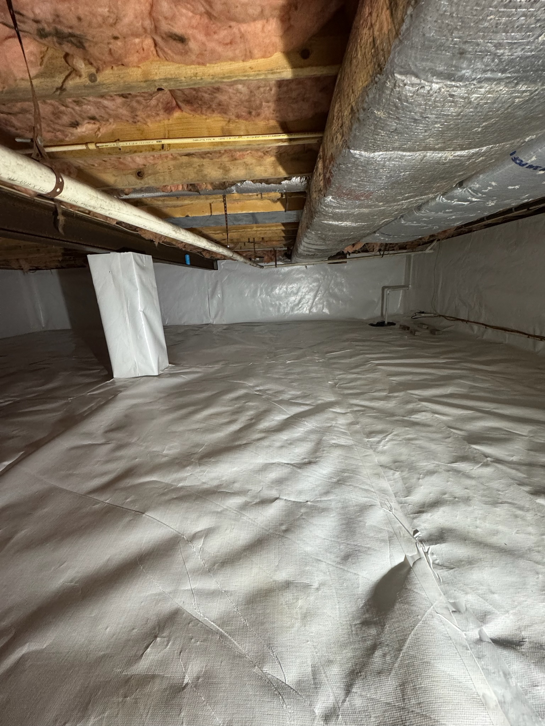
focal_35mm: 14
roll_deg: +3.9
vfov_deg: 102.1
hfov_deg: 85.7
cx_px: 272
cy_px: 363
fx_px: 294
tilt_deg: -14.1
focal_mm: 2.22
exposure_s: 1/60
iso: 500
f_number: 2.2
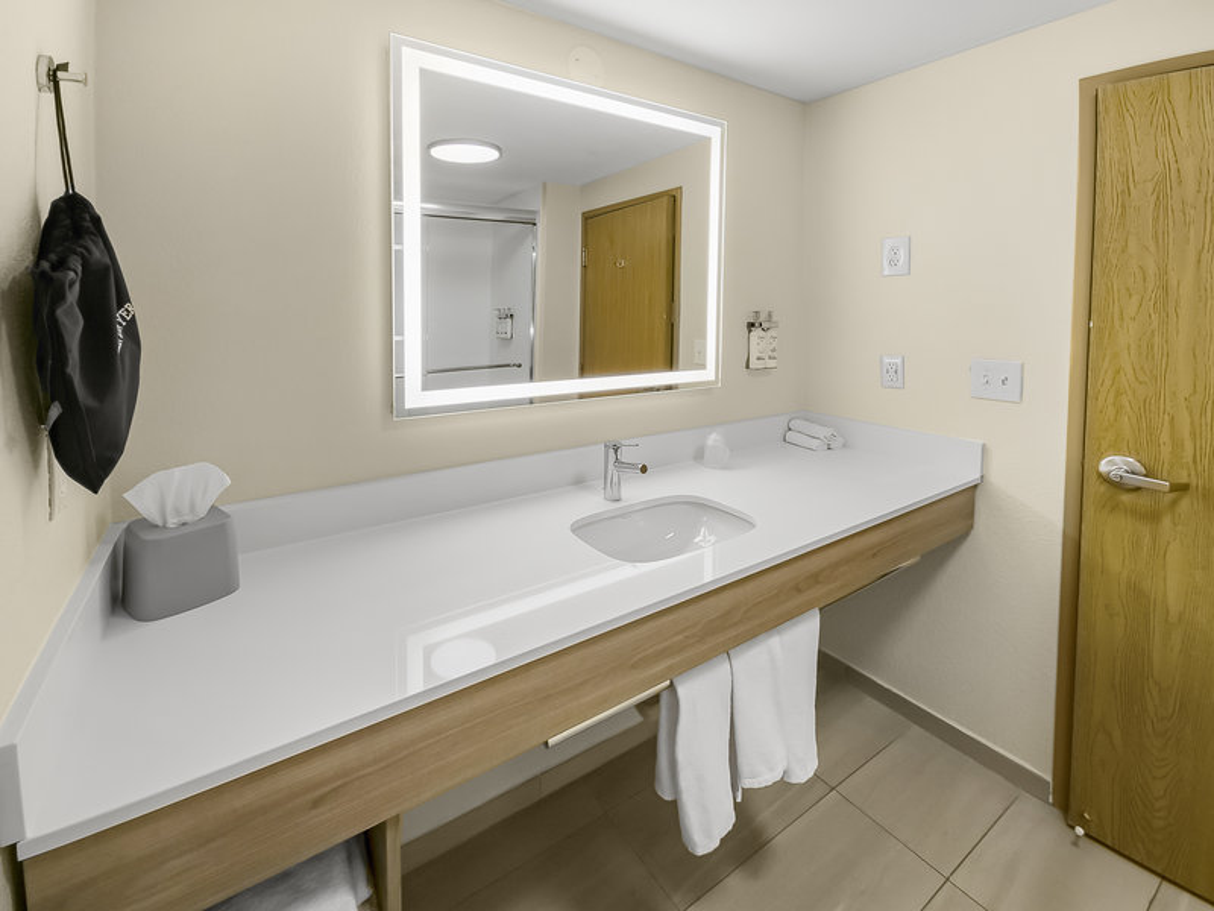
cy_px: 456
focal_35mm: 13
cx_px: 607
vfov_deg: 89.9
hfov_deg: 106.2
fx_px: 456
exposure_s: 1/60
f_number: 2.2
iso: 64
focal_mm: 2.2
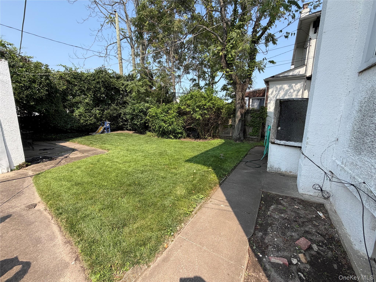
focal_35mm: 14
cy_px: 141
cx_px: 188
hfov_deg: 102.1
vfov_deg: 85.7
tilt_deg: -11.6
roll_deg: +0.9
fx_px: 152
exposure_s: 1/770
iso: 40
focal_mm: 2.22
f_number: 2.2
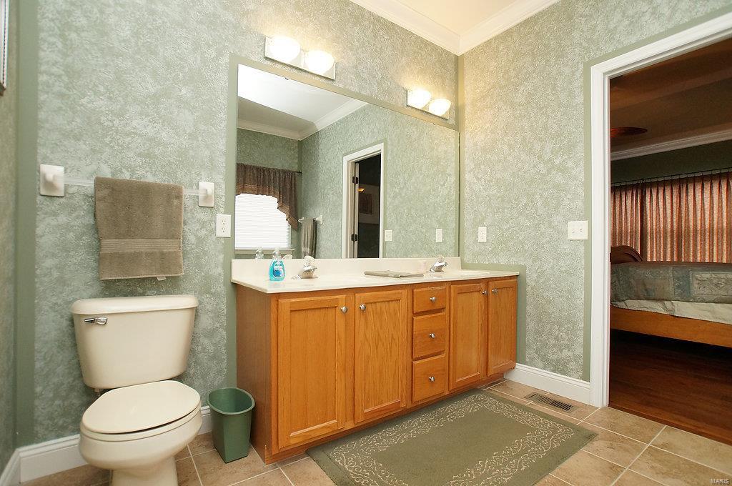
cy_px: 243
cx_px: 366
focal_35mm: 16
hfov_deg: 95.1
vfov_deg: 71.9
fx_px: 335
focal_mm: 11
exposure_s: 1/160
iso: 800
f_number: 4.5
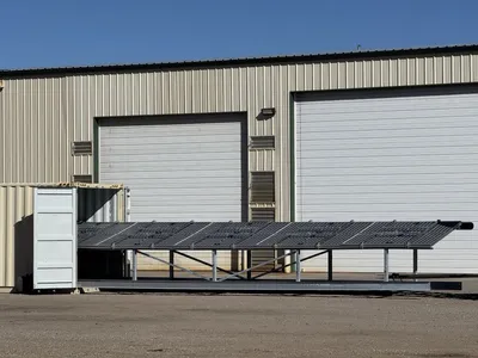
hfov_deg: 16.4
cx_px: 239
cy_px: 179
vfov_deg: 12.3
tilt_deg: +0.5
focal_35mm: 120
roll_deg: -0.3
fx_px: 1657
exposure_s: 1/4975
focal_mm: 15.66
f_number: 2.8
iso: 64
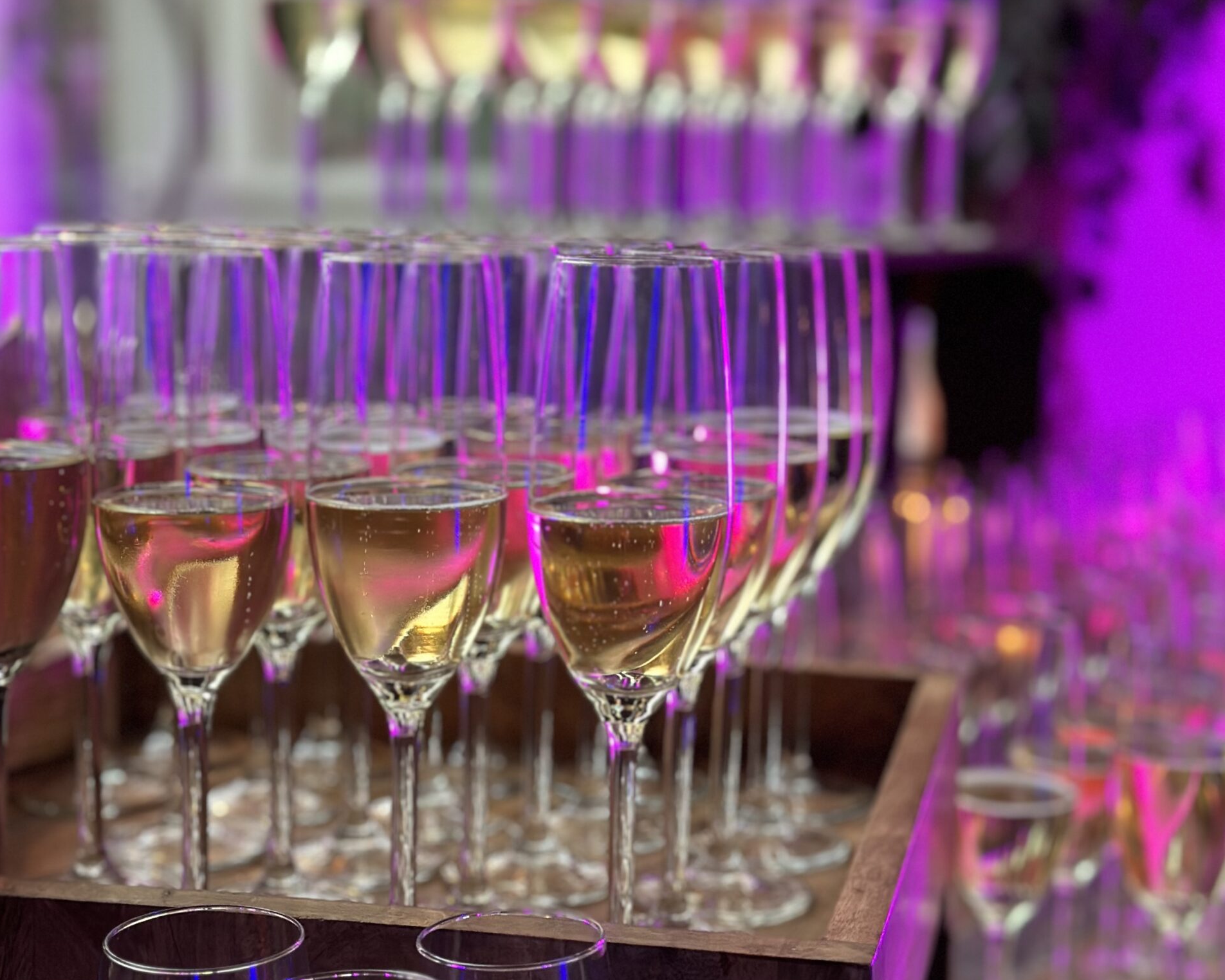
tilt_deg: -7.4
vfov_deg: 24.2
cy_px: 472
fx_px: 2284
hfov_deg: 30.0
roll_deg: +0.2
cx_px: 615
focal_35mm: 63
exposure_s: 1/50
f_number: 1.78
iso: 320
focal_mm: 6.86
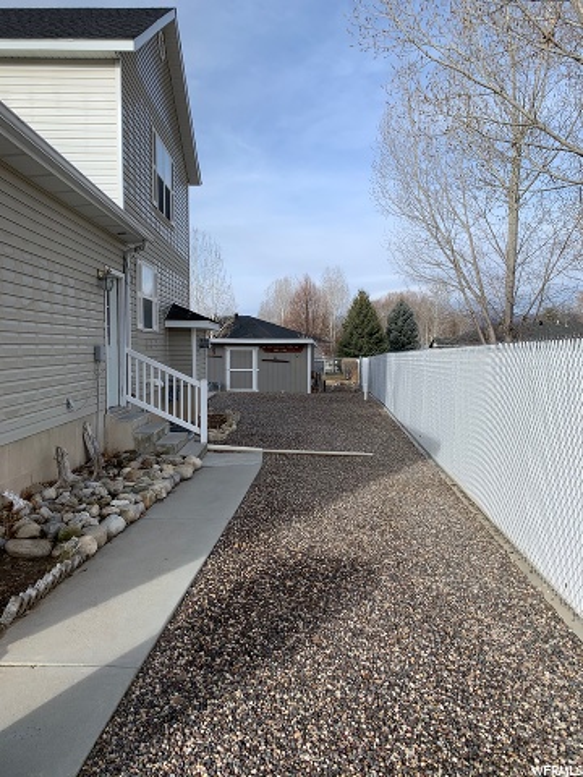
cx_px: 292
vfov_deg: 67.3
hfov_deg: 53.1
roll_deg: +0.4
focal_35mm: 26
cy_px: 388
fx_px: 584
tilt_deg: -2.8
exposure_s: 1/1718
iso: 25
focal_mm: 4.25
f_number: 1.8
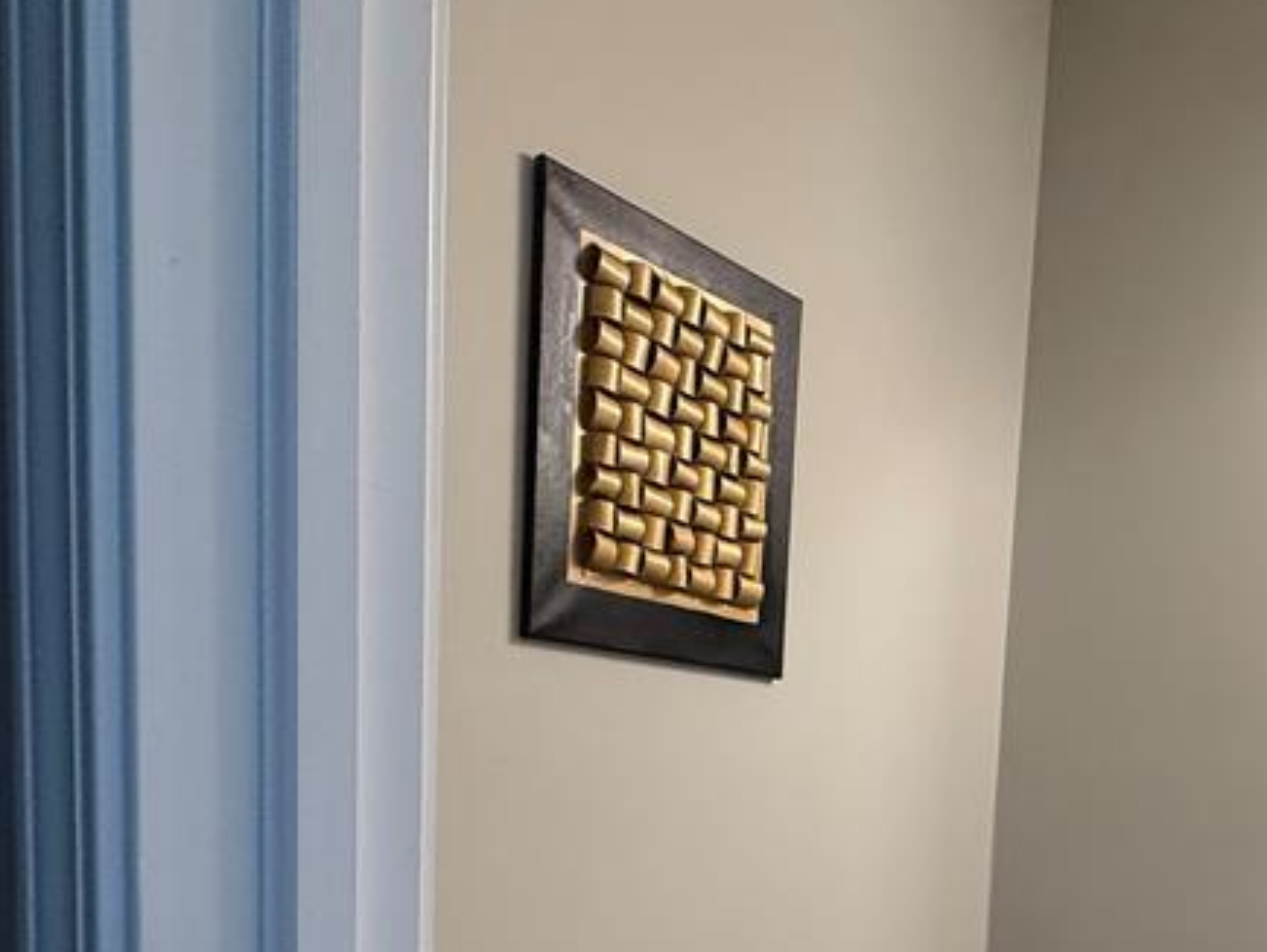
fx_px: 1209
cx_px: 1045
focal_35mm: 33
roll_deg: -3.4
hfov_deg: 51.3
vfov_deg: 38.8
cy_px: 917
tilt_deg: -4.6
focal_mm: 2.22
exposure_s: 1/120
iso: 320
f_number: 2.2
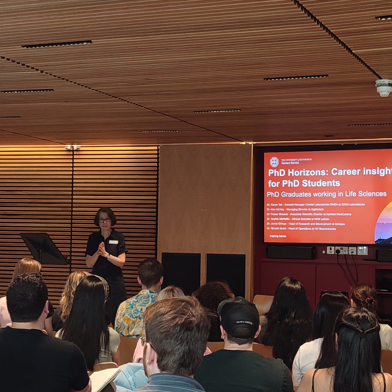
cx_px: 249
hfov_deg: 53.3
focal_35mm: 30
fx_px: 384
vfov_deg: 54.0
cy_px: 197
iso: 500
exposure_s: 1/125
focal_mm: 6.04
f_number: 1.9
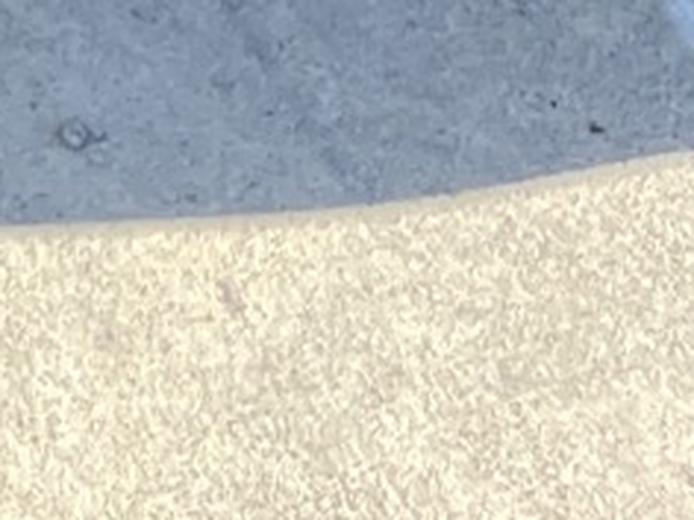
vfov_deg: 6.5
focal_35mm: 198
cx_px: -1462
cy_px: -1310
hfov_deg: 8.3
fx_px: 3970
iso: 32
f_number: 1.6
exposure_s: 1/734
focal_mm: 4.2
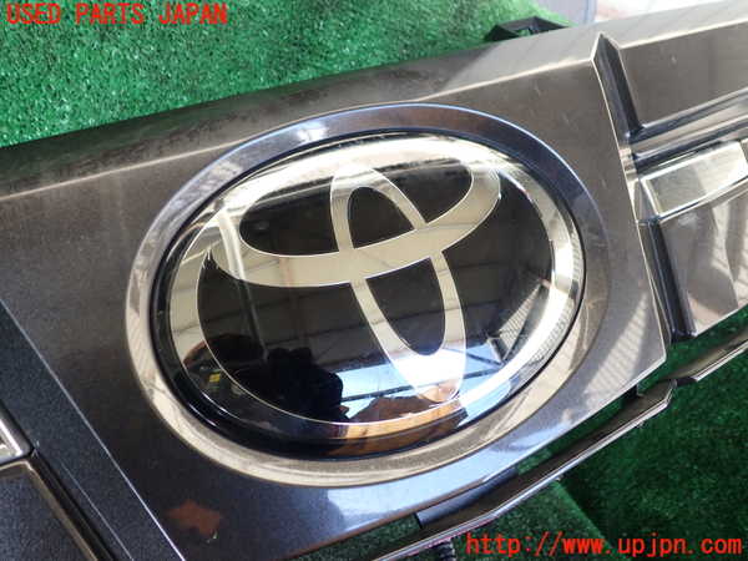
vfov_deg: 46.8
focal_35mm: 30
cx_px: 374
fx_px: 648
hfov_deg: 60.0
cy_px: 280
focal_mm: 5.4
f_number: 2.3
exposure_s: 1/60
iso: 160
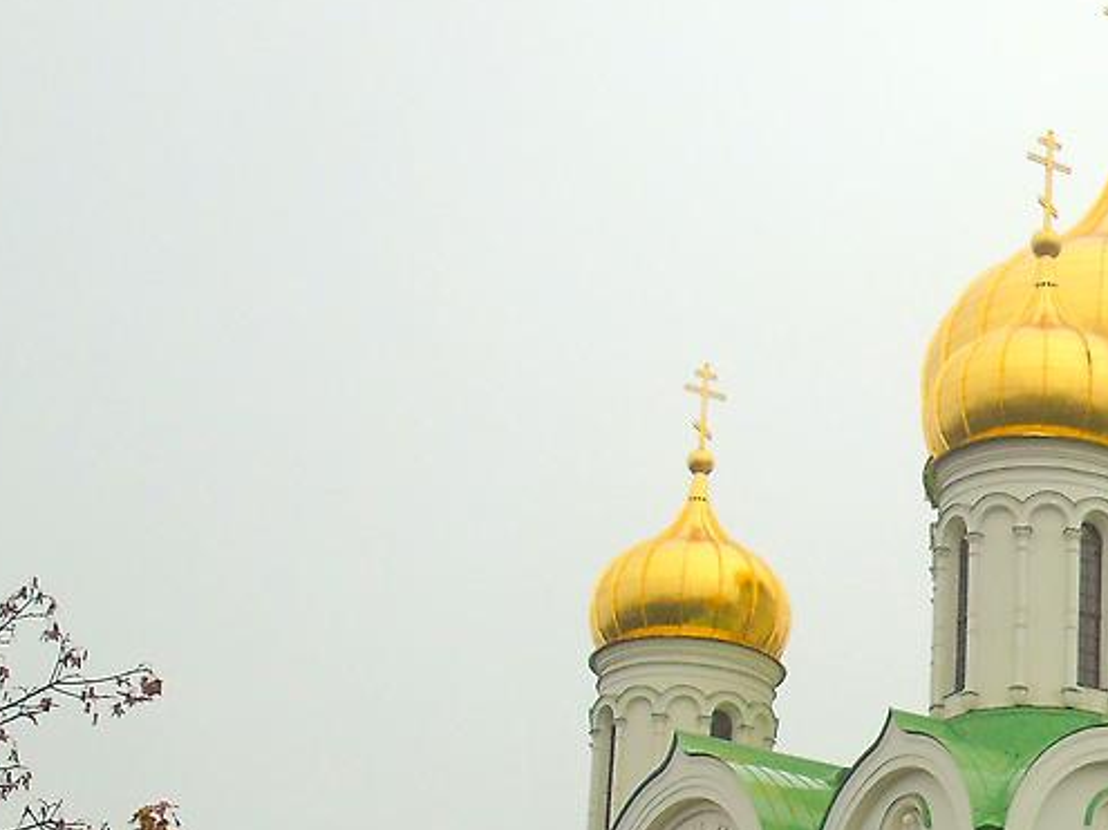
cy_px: 884
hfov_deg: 19.6
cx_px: 1130
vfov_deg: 14.9
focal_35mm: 97
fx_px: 3104
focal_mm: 7.1
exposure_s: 1/60
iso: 80
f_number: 3.9
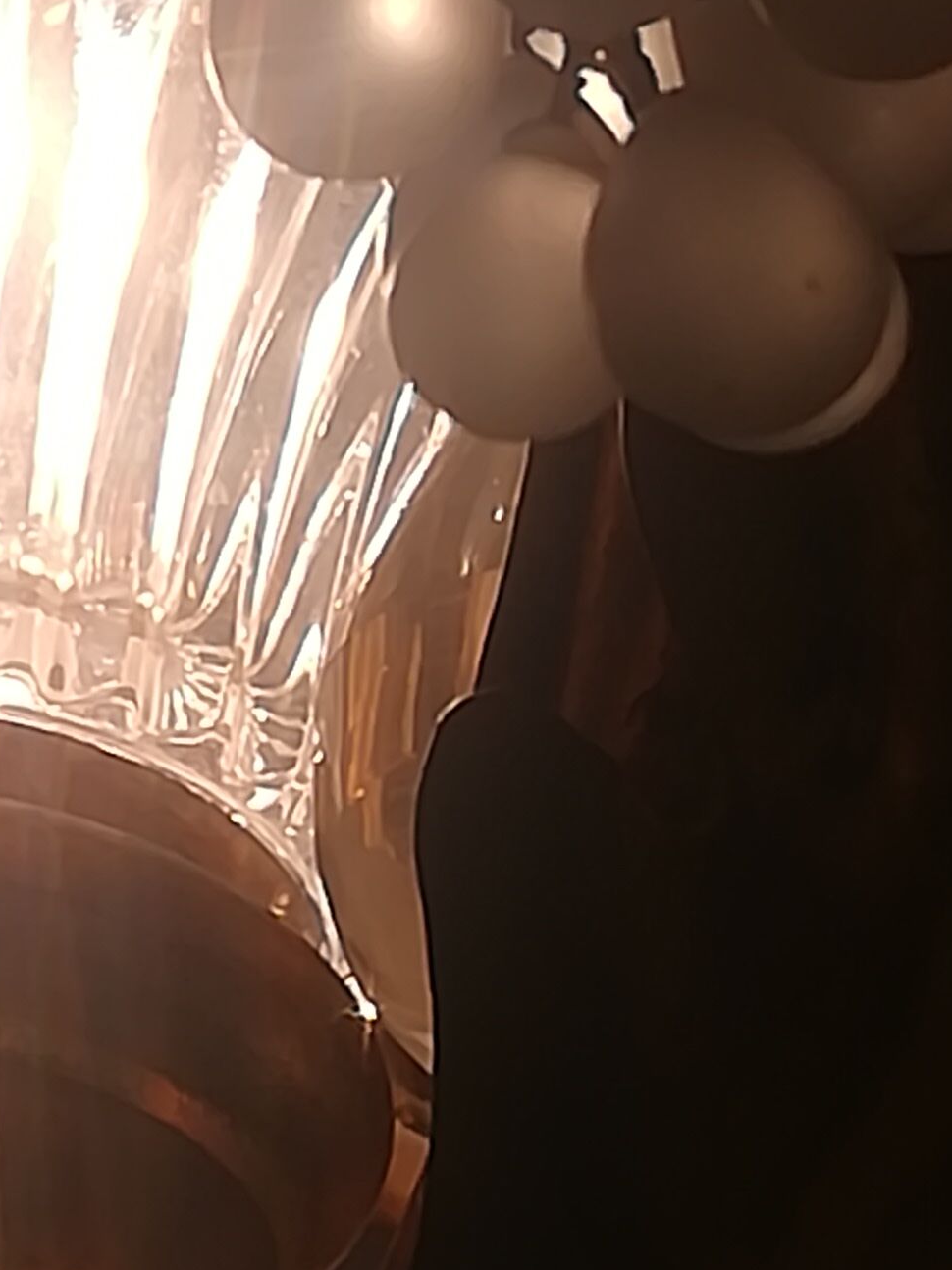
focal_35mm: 184
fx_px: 6749
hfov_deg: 8.0
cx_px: -105
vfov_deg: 10.7
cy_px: 353
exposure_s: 1/100
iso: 80
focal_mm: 3.83
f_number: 2.2
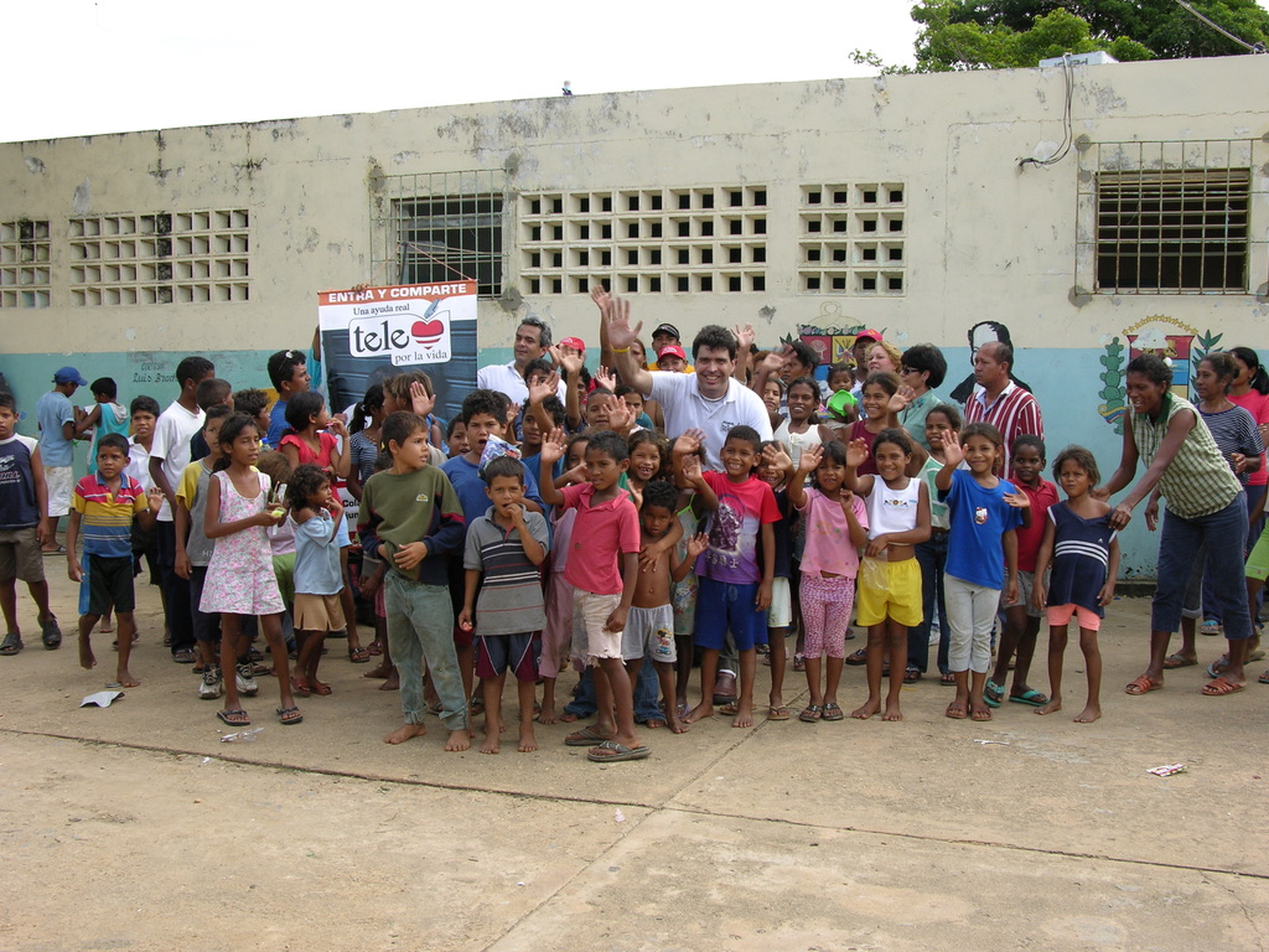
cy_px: 476
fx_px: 1430
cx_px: 634
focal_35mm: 39
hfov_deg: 47.9
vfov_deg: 36.8
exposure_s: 1/140
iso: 50
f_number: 5.1
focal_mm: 10
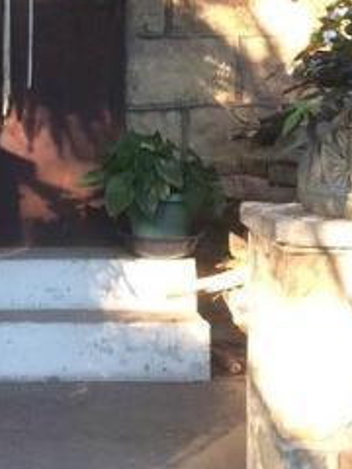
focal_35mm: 96
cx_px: 25
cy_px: 109
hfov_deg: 15.2
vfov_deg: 20.3
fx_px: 1302
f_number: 2.2
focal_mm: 4.12
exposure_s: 1/30
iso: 50
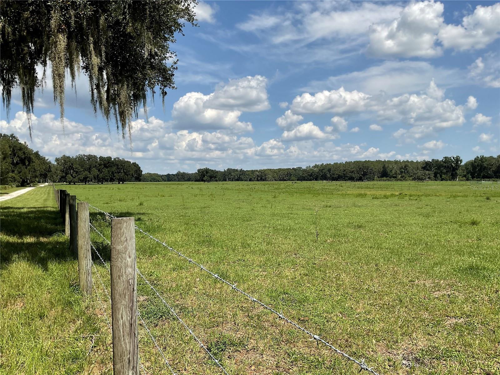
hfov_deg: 61.7
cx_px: 250
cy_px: 188
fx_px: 419
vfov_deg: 48.2
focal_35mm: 29
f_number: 1.8
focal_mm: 3
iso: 16
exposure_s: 1/2538
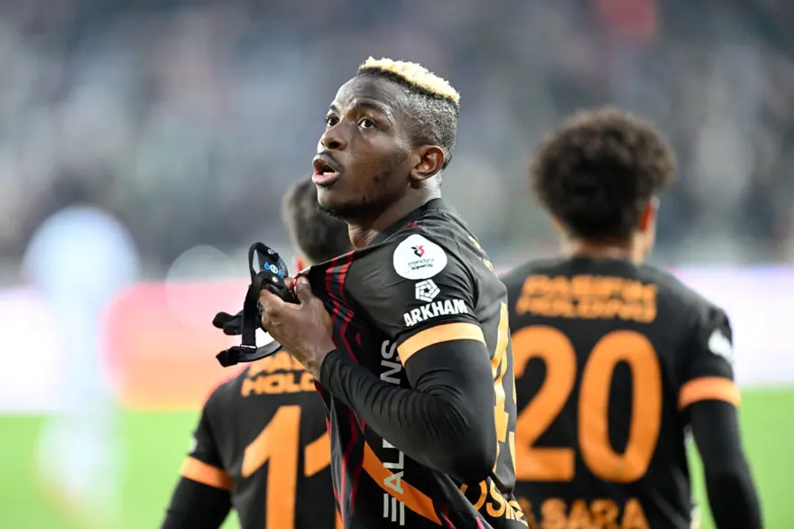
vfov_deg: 3.4
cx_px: 397
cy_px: 264
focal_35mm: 400
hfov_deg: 5.2
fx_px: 8818
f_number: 2.8
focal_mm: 400
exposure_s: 1/640
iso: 4000
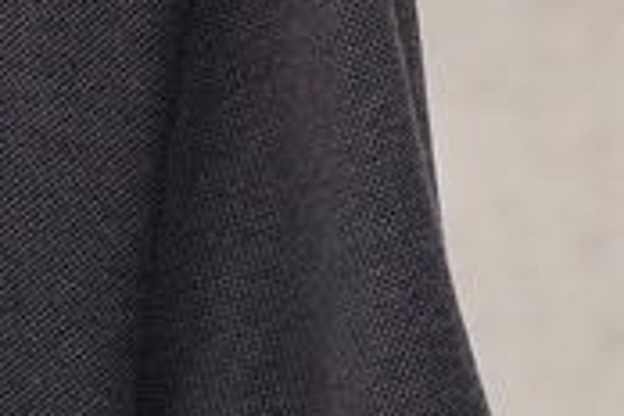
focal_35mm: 521
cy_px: 65
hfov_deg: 3.9
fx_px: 9030
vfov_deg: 2.6
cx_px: -681
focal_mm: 56
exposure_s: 1/125
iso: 400
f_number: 4
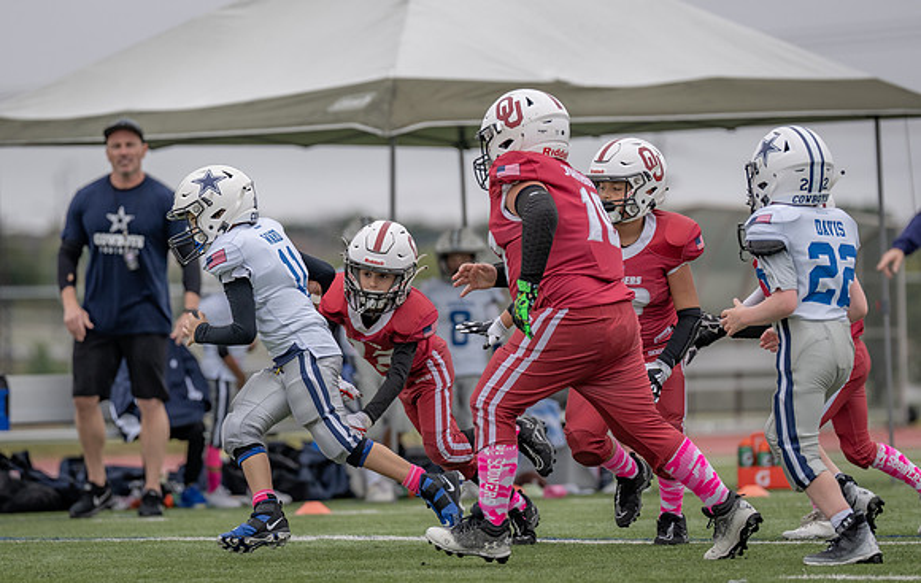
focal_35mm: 333
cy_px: 285
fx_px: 8376
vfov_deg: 4.0
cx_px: 312
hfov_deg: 6.3
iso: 200
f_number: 2.8
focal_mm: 200
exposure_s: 1/1250
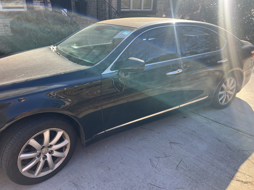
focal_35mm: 26
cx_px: 127
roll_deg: -2.6
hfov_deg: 67.3
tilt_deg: -27.0
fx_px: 191
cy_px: 95
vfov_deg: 53.1
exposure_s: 1/581
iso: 50
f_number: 1.5
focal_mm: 5.7
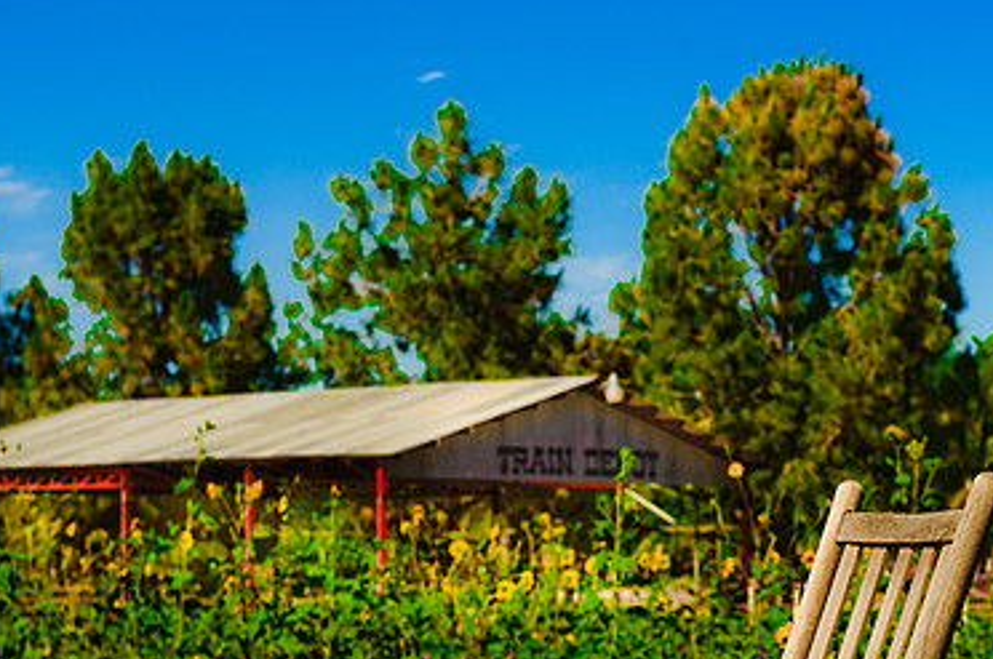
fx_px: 3003
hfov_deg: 18.7
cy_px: 507
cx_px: 657
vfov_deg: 12.5
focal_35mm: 109
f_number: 6.3
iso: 200
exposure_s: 1/1250
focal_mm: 70
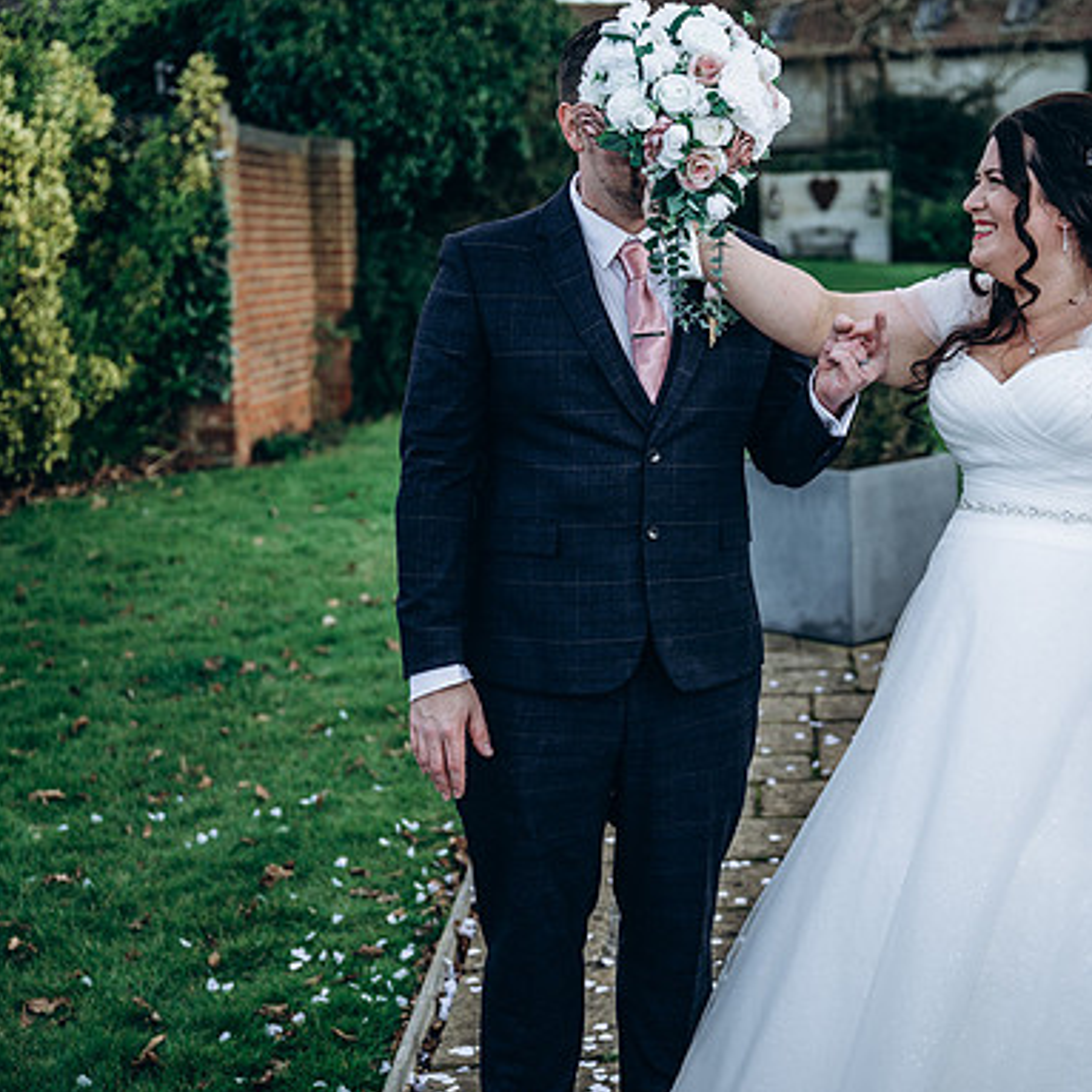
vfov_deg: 29.6
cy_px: 546
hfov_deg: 29.2
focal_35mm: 58
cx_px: 793
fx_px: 2070
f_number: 2.8
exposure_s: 1/200
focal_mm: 45
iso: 125
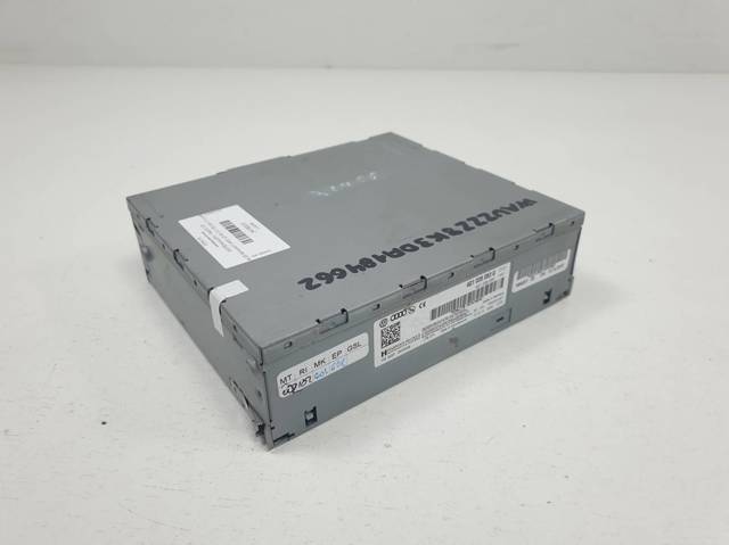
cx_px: 364
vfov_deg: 53.0
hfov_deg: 67.3
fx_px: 547
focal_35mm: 26
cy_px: 272
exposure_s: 1/546
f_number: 1.5
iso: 50
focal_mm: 4.3
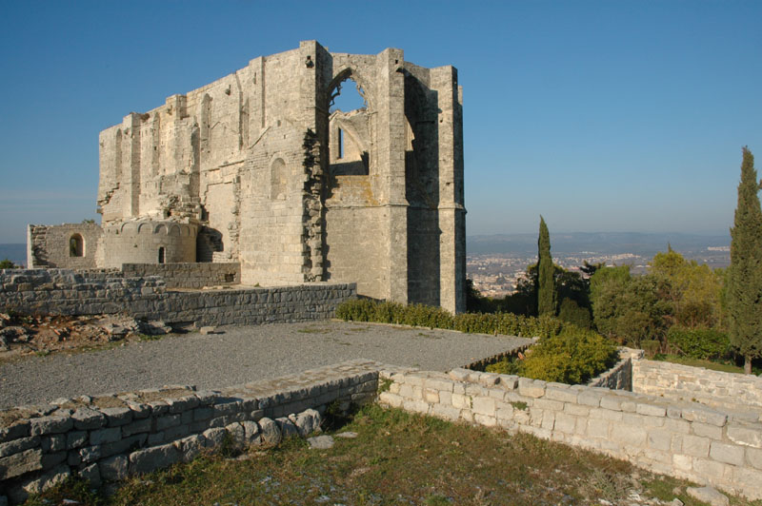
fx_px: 571
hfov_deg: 67.4
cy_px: 253
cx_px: 381
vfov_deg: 47.9
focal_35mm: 27
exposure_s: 1/125
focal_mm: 18
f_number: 14
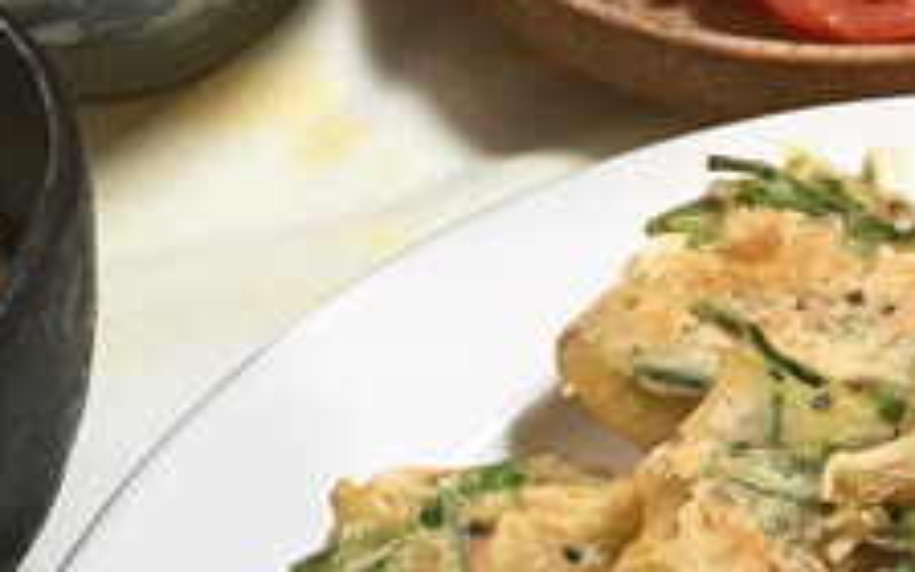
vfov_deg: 13.8
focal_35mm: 94
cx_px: 895
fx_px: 2344
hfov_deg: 21.4
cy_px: 474
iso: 125
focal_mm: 3.3
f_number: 2.4
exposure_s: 1/30
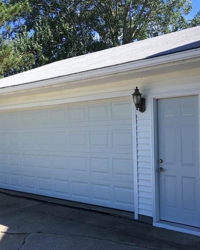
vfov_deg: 41.0
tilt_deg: -1.8
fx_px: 333
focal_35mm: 45
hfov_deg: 33.3
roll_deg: +1.1
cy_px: 148
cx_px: 82
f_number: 2.2
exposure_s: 1/894
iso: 25
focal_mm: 4.15
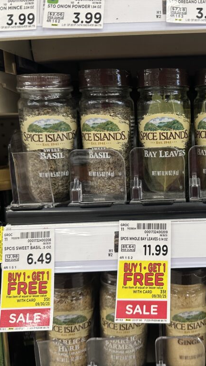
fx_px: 340
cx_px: 175
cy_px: 183
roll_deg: +2.3
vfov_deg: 56.6
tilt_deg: -11.3
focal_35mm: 35
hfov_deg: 32.4
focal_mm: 6.86
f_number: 1.78
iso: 125
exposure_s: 1/61
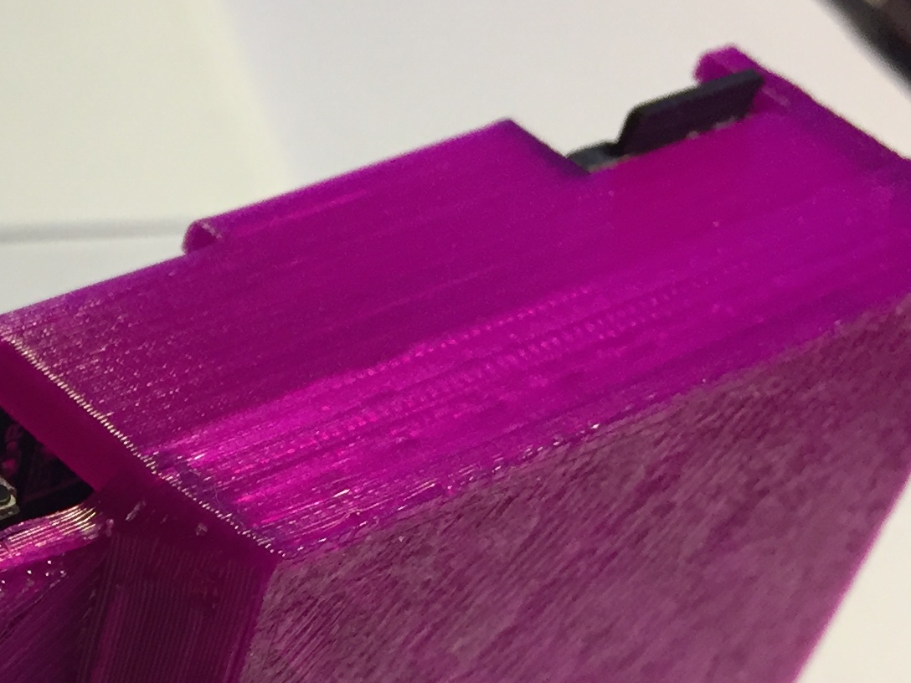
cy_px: 834
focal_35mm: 87
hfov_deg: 21.1
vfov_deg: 16.2
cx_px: -144
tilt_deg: -46.7
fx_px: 2290
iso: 64
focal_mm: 4.15
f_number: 2.2
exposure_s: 1/33
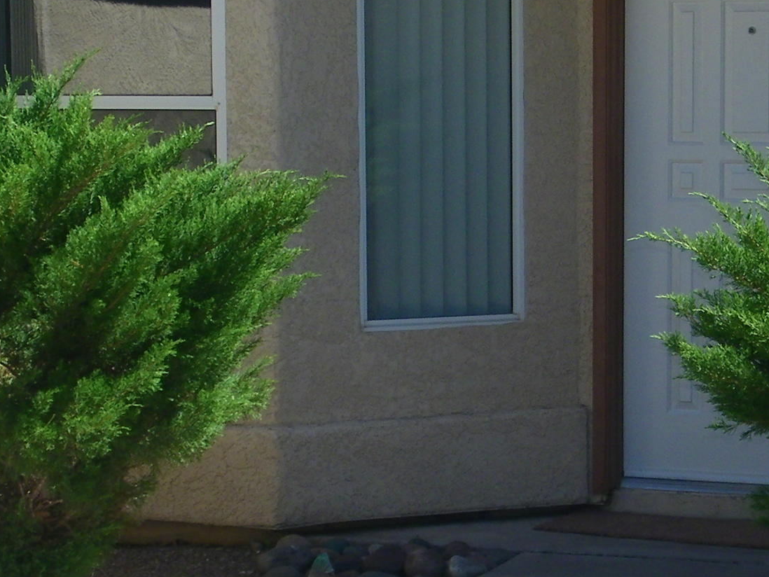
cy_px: 346
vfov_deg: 13.2
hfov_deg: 17.5
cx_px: 504
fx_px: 2489
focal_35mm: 112
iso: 80
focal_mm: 7.3
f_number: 7.6
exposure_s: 1/125
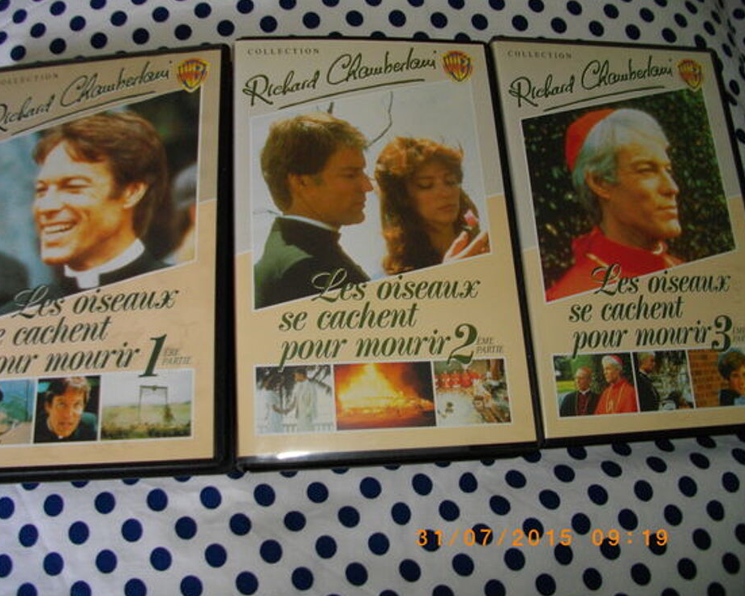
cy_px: 299
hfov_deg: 52.8
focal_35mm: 34
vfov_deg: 43.3
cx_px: 345
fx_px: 750
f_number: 2.9
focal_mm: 5.7
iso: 200
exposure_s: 1/50
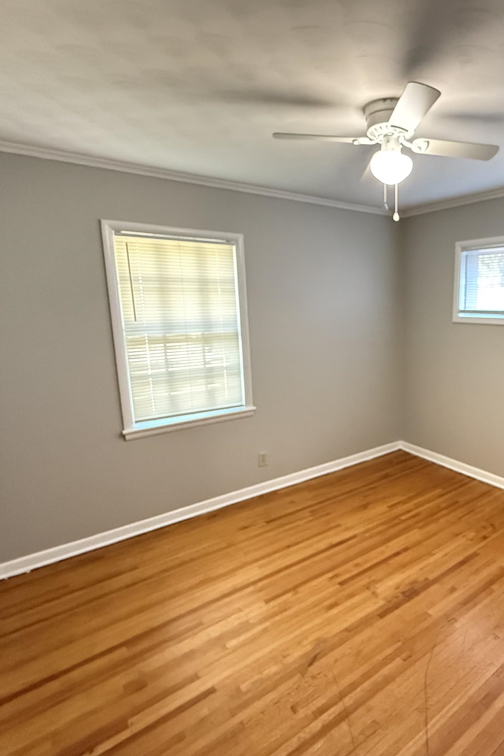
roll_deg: +0.5
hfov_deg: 58.3
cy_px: 373
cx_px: 385
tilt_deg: -9.8
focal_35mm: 20
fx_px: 420
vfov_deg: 84.0
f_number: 2.2
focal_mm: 2.22
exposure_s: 1/60
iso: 1000
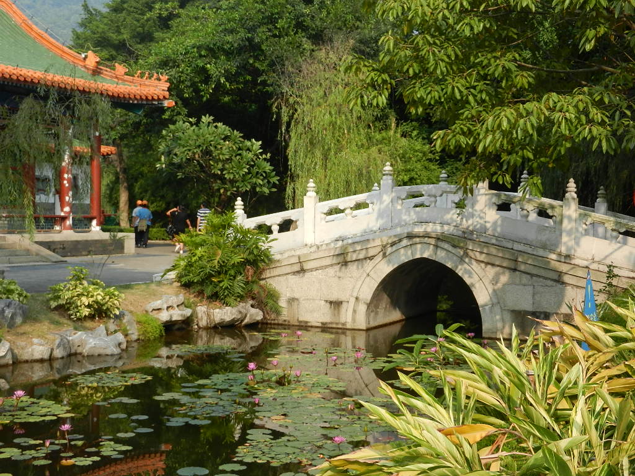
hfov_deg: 36.2
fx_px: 972
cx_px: 318
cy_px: 238
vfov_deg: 27.5
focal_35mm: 53
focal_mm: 9.4
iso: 160
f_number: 4.4
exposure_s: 1/500
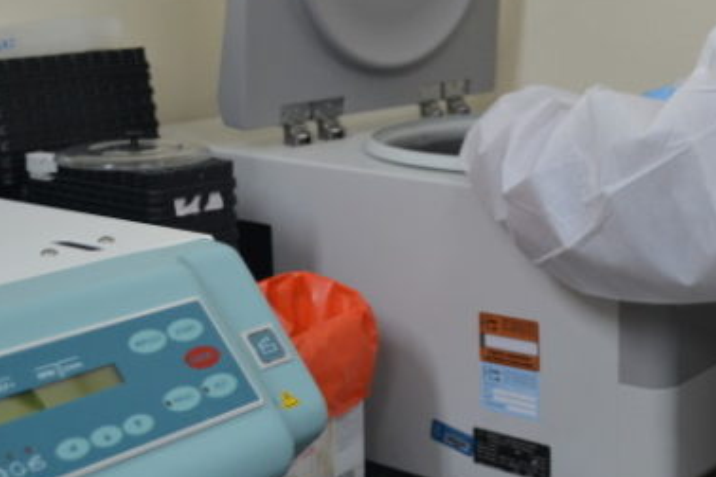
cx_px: 631
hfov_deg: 29.0
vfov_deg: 20.2
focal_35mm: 67
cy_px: 155
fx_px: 1332
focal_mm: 22
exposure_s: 1/50
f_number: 3.8
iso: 400
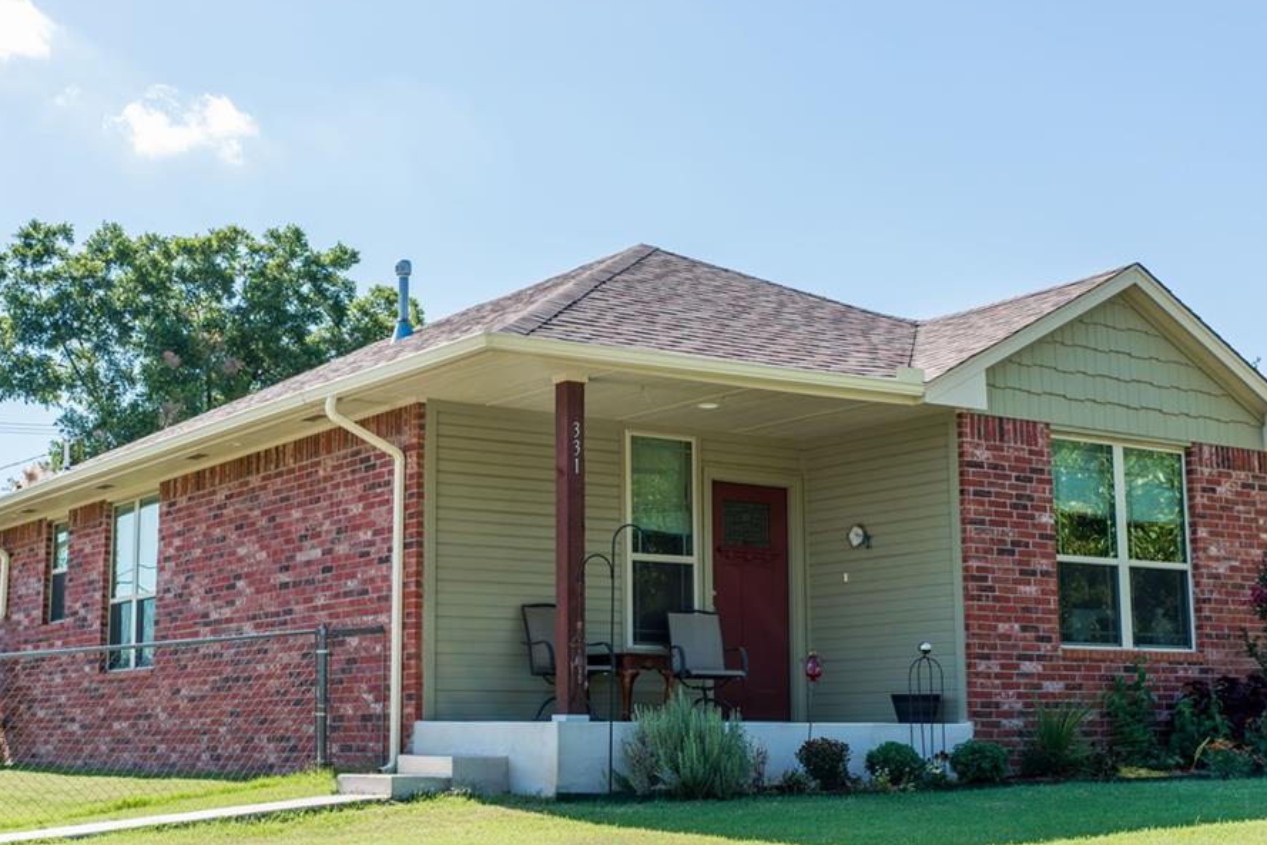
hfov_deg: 37.5
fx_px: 1865
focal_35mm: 53
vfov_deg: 25.5
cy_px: 444
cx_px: 589
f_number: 10
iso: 250
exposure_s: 1/320
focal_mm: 46
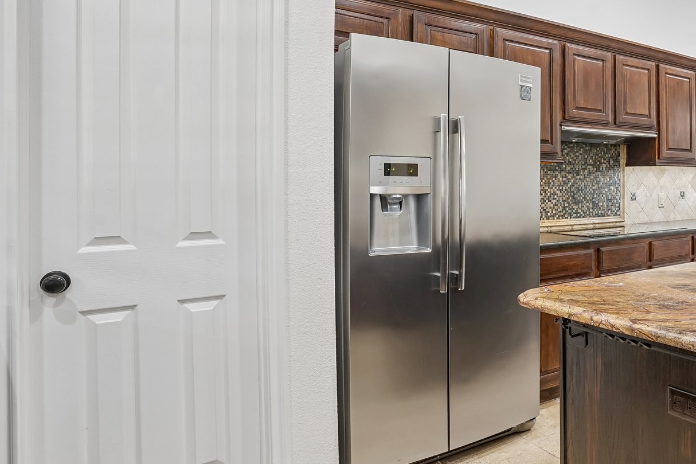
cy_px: 194
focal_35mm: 27
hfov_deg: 61.0
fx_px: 522
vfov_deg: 47.7
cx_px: 572
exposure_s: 1/10
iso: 400
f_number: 8
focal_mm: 16
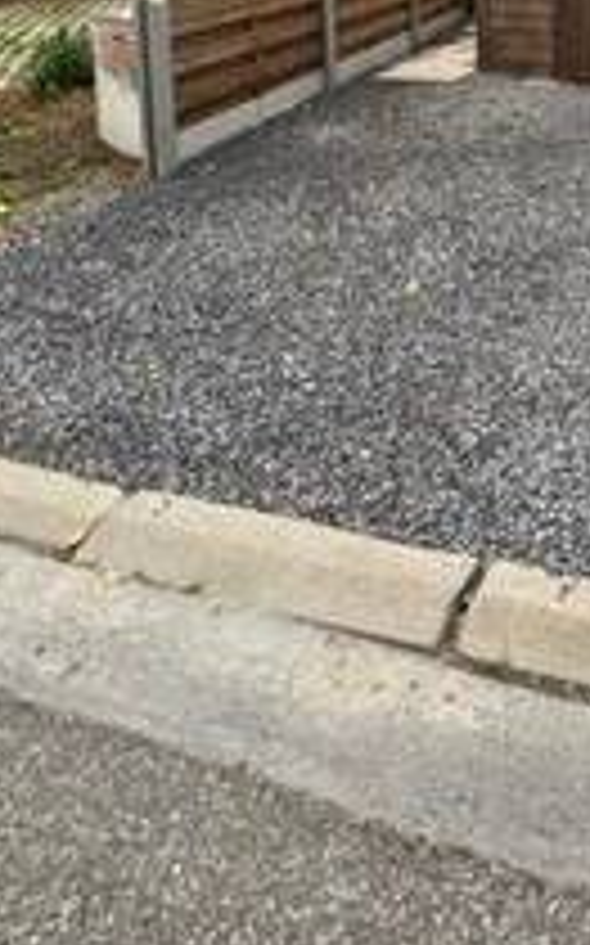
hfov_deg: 35.9
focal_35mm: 28
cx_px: 689
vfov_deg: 53.7
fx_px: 721
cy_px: 20
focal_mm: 1.57
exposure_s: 1/99
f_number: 1.8
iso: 32
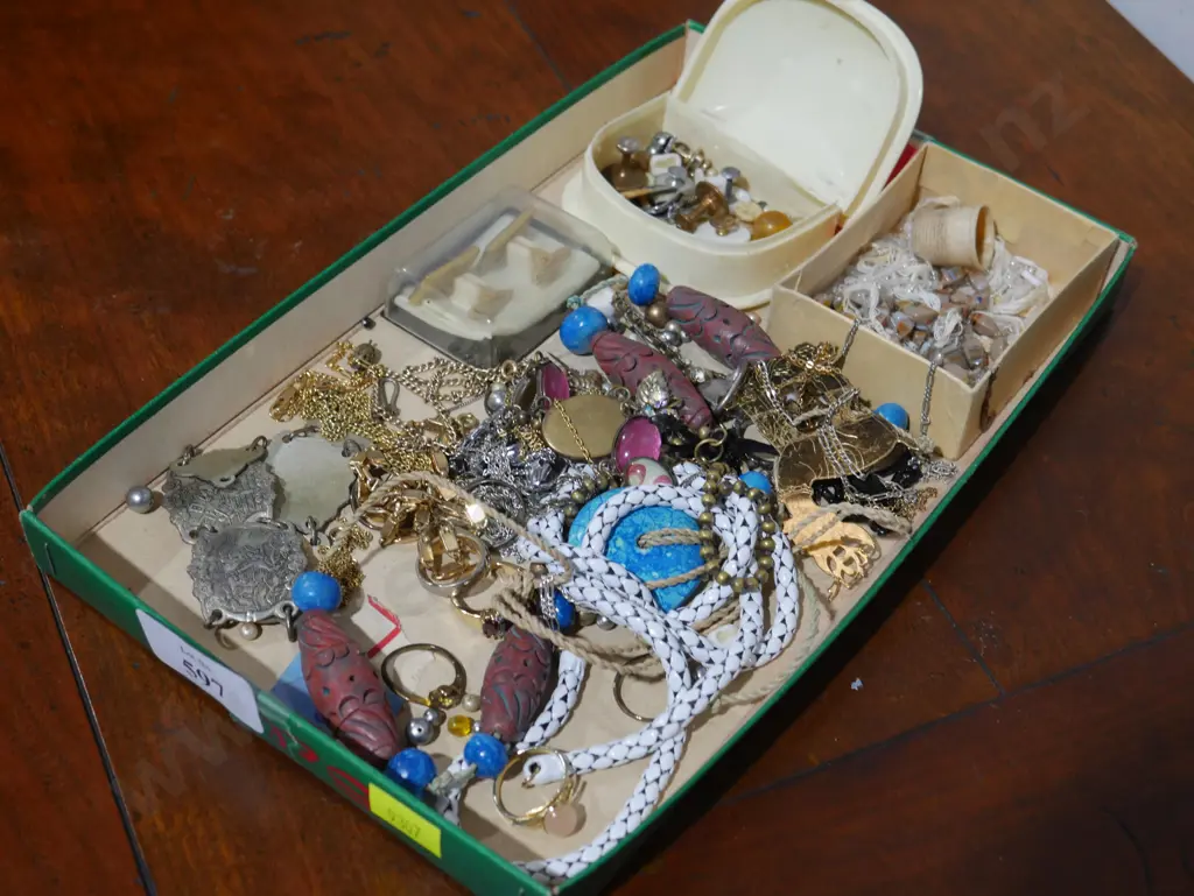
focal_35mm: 52
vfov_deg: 28.1
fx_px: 1794
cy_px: 448
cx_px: 597
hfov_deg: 36.8
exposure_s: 1/60
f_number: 5.3
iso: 500
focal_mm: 26
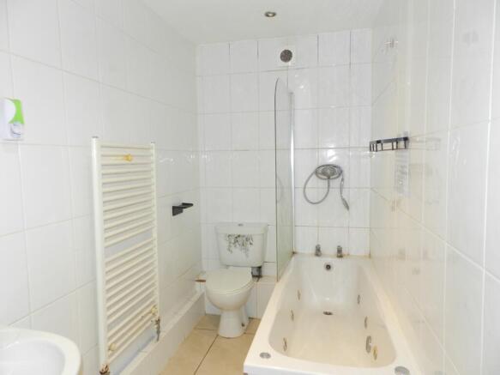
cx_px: 250
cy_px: 188
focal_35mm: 23
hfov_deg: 73.9
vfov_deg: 58.9
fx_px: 332
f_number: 3.4
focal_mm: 4
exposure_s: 1/30
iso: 200
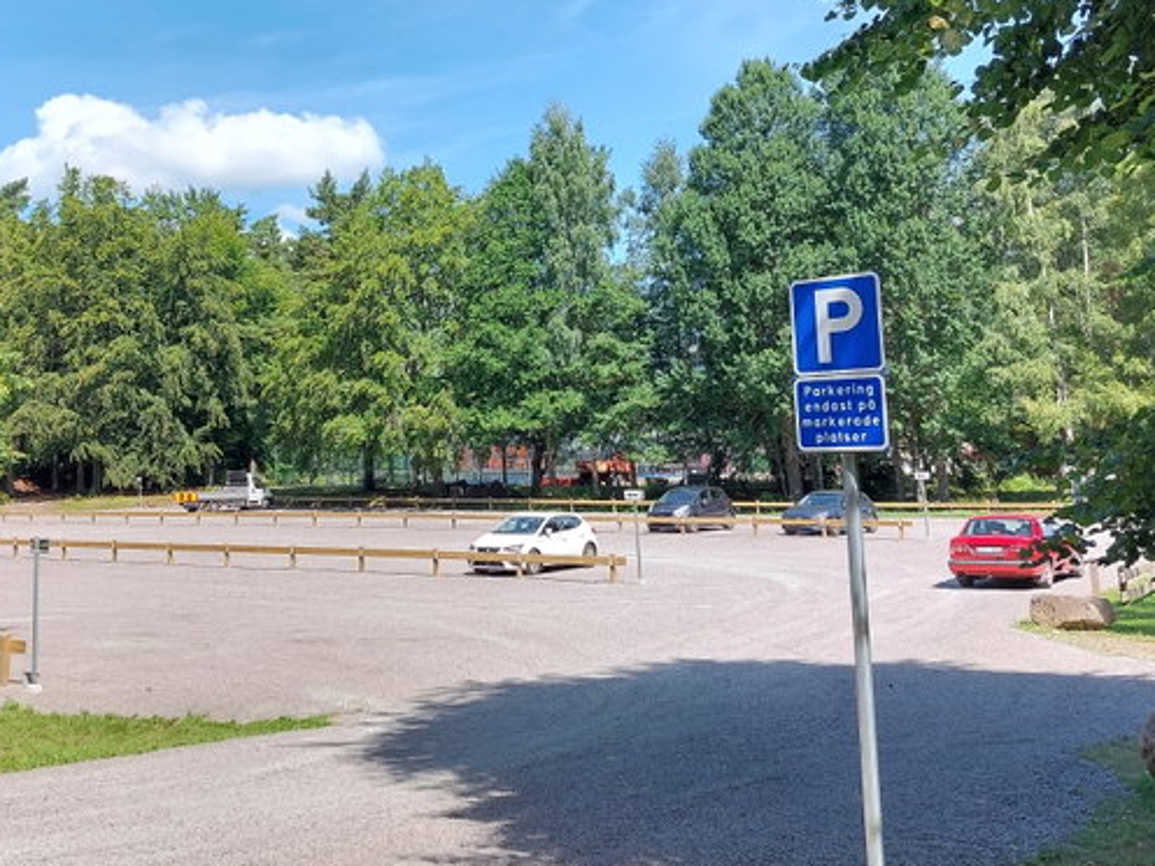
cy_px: 268
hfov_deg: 43.1
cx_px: 364
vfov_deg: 33.2
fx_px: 1435
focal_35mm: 43
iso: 25
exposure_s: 1/405
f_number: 1.8
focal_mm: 5.23
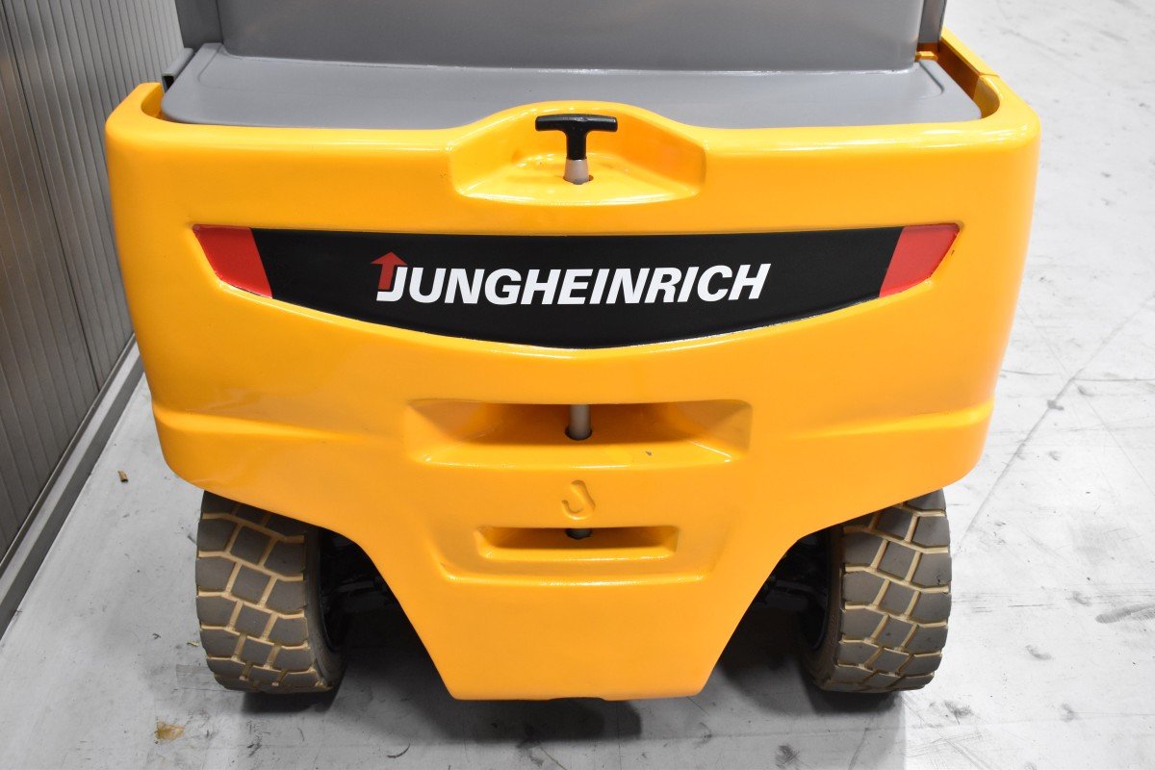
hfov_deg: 53.1
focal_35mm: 36
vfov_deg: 36.9
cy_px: 385
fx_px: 1155
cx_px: 578
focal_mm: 24
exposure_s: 1/30
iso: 1600
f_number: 5
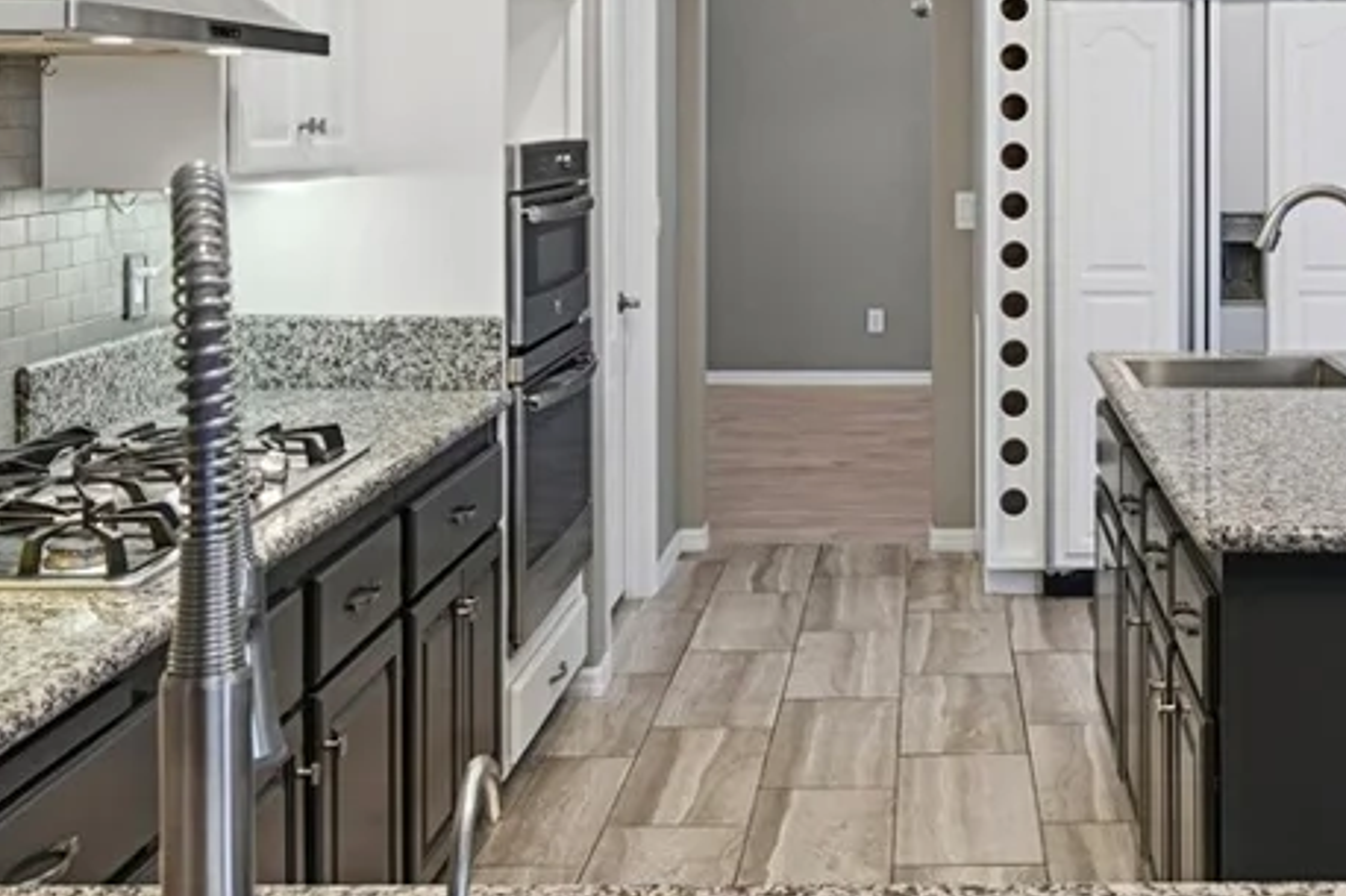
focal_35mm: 47
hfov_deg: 41.3
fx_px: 1757
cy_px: 142
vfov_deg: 27.9
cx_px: 923
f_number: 9
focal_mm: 21
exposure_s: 1/100
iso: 800
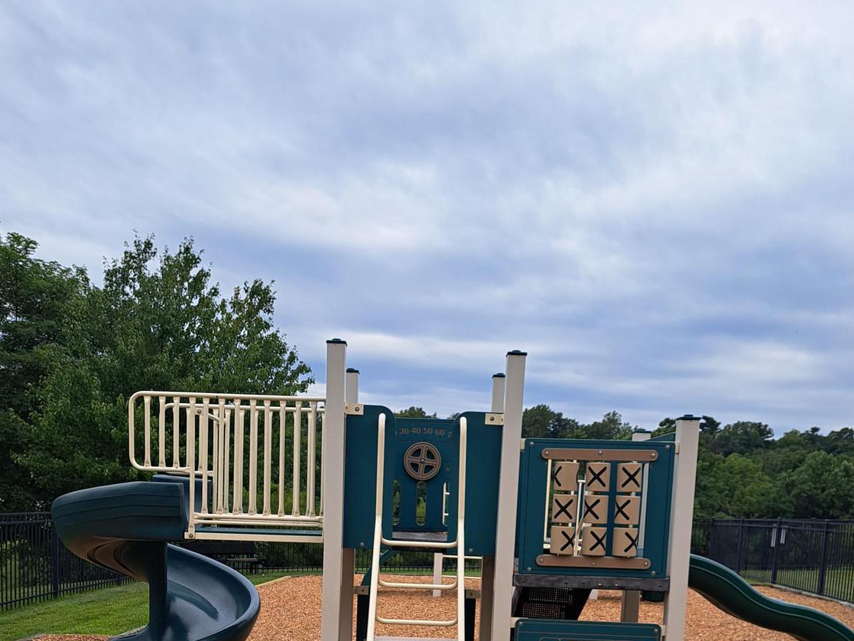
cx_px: 424
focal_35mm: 33
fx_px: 814
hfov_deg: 55.3
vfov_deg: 40.0
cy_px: 568
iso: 50
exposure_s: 1/544
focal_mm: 5.23
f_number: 1.8
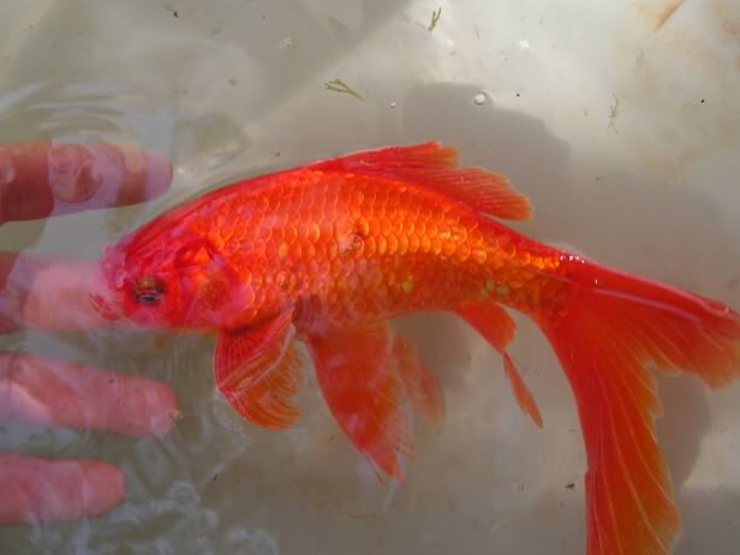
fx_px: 1112
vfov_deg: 28.0
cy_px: 306
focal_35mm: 52
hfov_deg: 36.8
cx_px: 362
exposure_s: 1/100
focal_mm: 7.8
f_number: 3.2
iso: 64
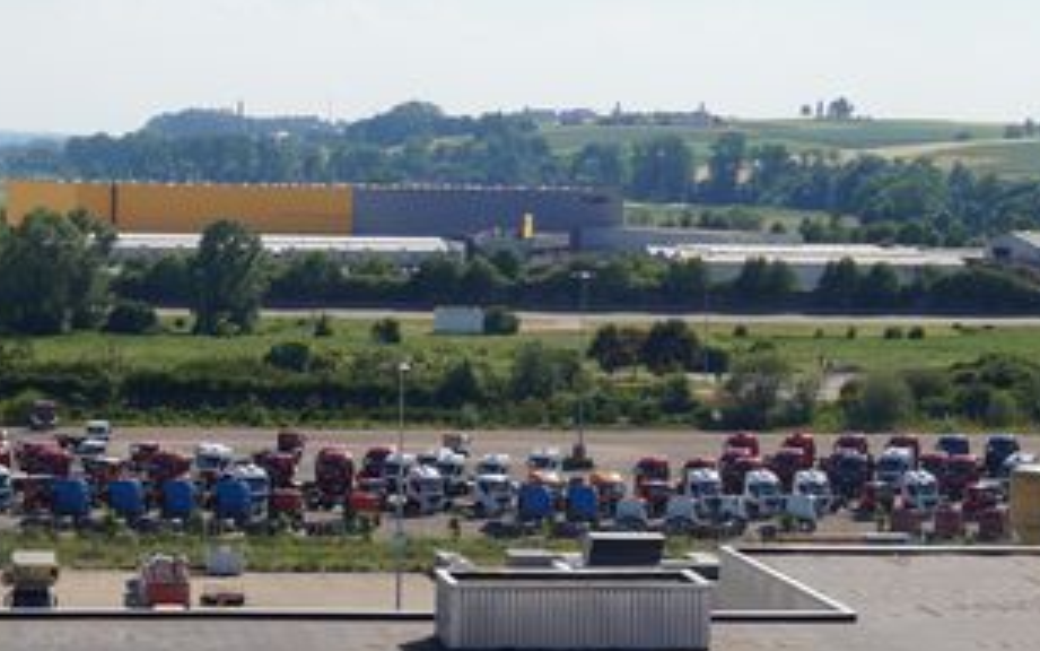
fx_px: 3950
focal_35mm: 139
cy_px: 434
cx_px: 379
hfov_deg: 15.0
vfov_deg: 9.4
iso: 100
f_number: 11
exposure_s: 1/200
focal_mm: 35
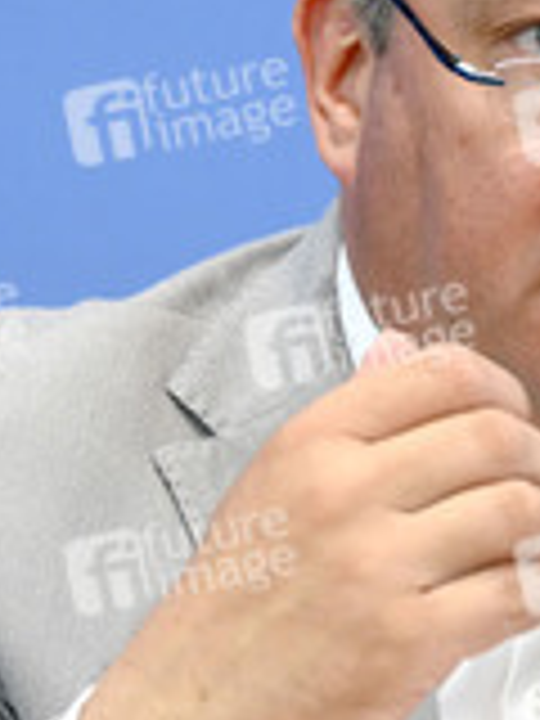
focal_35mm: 351
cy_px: 225
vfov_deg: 5.6
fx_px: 7301
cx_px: 691
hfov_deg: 4.2
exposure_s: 1/800
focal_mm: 130
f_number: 5
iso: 3200
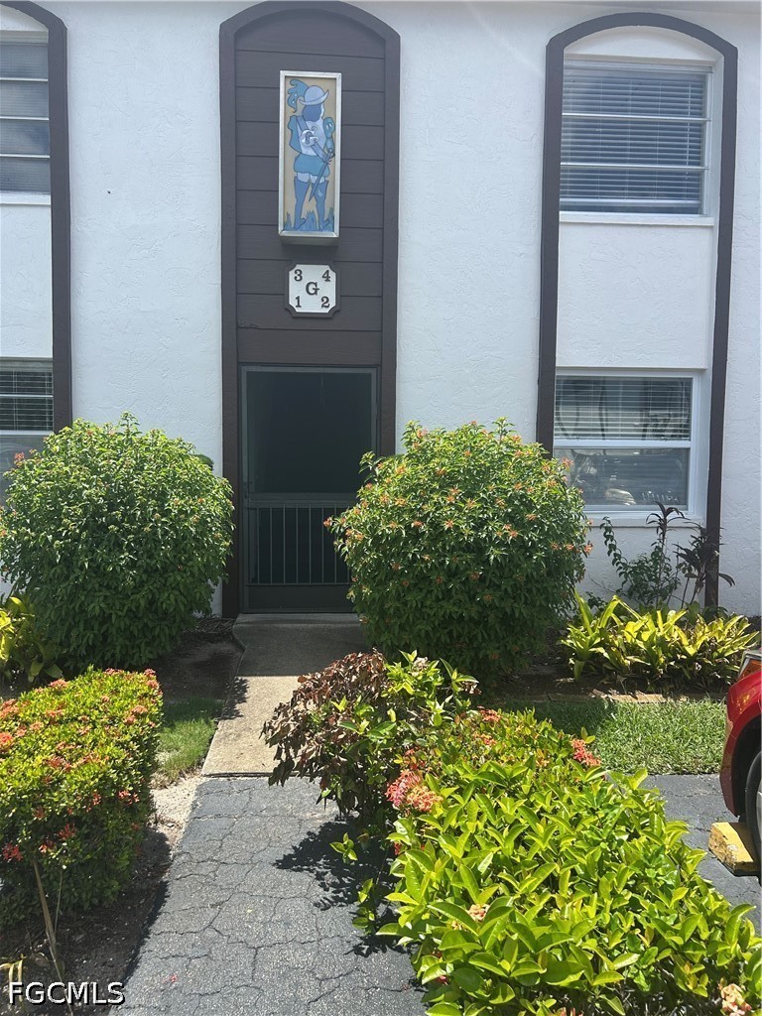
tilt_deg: -2.3
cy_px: 508
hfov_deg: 53.1
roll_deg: -2.2
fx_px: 763
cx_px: 381
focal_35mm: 26
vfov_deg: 67.3
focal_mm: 5.7
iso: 50
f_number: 1.5
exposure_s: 1/2208
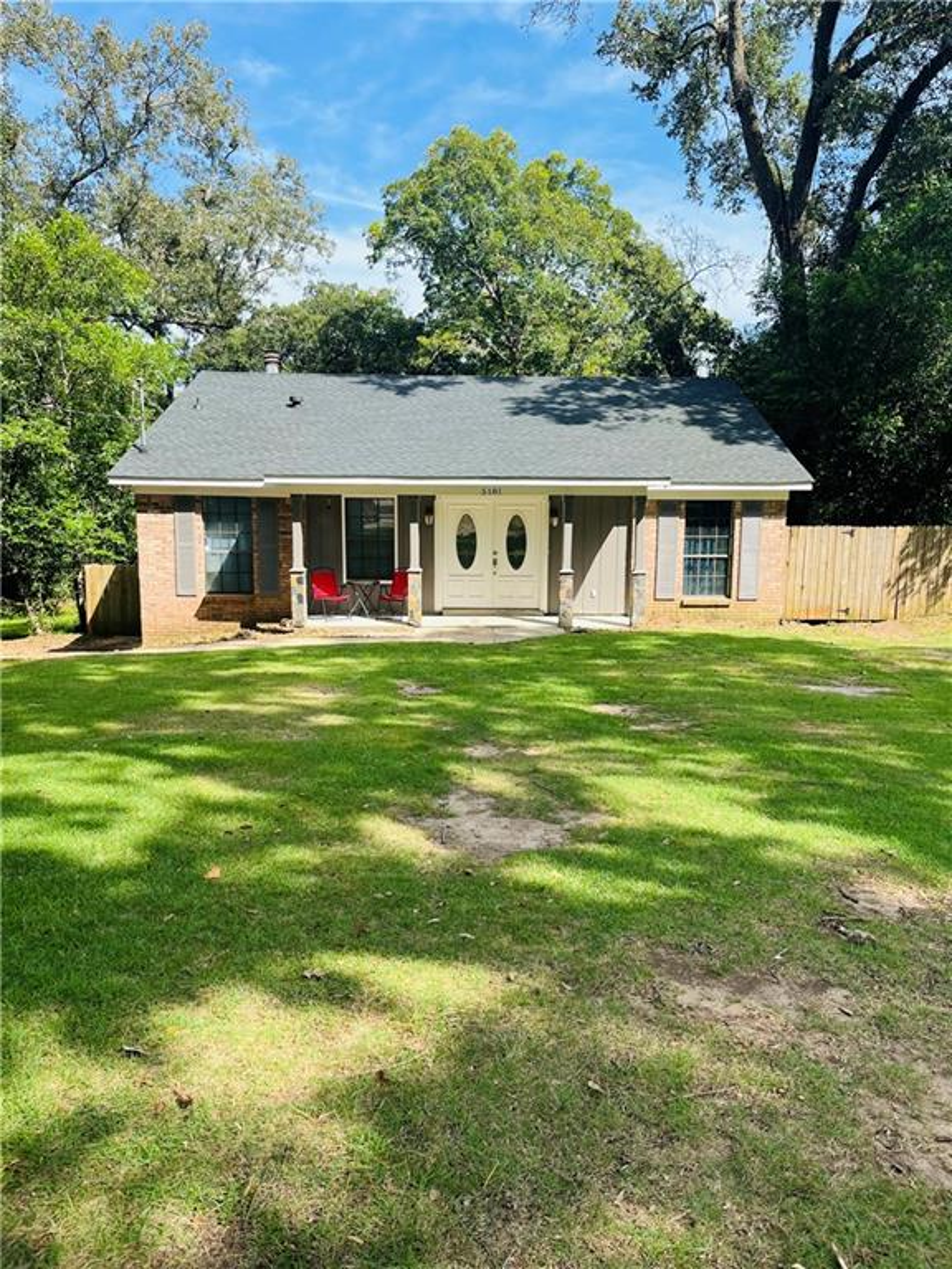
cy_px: 634
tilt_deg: -8.8
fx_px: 953
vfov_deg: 67.3
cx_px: 476
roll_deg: -0.4
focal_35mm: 26
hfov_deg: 53.1
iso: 50
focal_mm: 5.1
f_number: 1.6
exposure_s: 1/1279
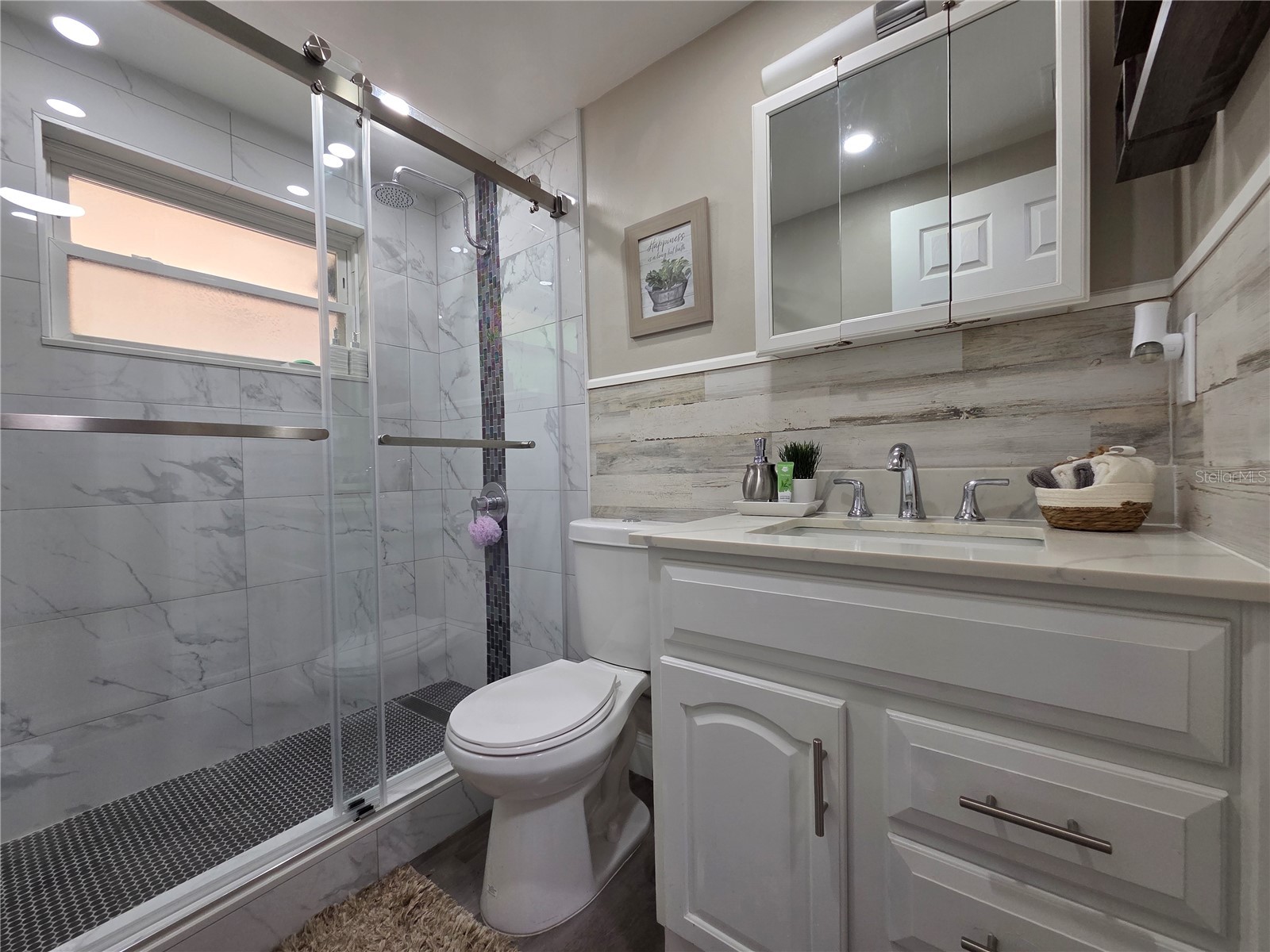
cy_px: 476
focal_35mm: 13
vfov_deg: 89.9
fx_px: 477
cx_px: 635
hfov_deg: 106.2
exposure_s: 1/120
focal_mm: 2.2
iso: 125
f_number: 2.2
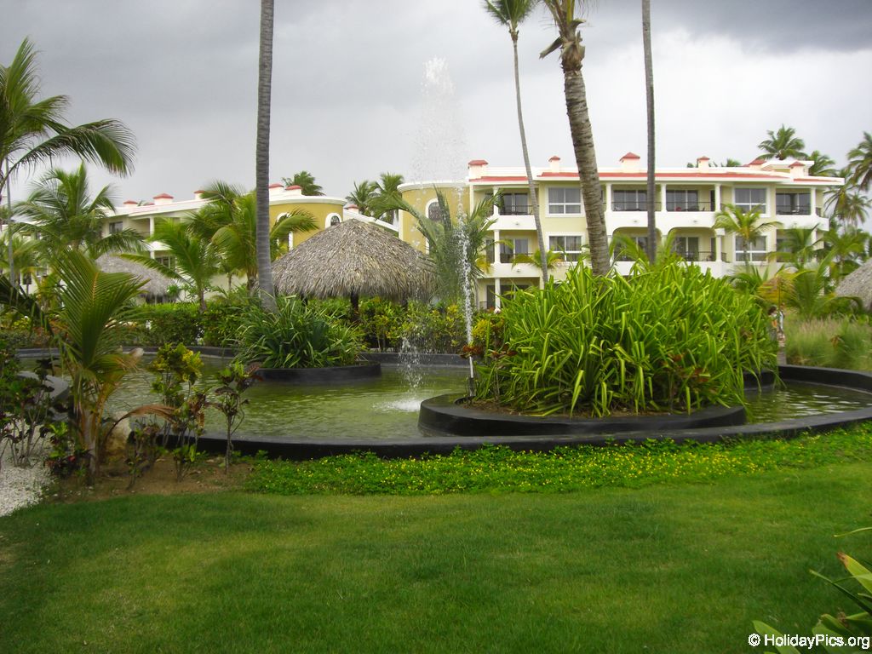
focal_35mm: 38
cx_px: 436
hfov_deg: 49.0
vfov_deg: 37.7
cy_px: 327
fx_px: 957
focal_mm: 6.2
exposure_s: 1/400
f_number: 2.7
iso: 64
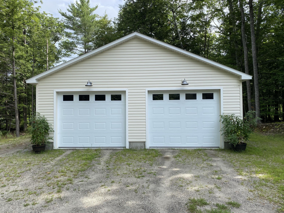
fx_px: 213
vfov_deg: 53.1
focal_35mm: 26
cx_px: 142
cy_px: 106
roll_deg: +0.7
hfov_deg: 67.3
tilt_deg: +0.8
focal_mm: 4.25
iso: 32
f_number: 1.8
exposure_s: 1/864
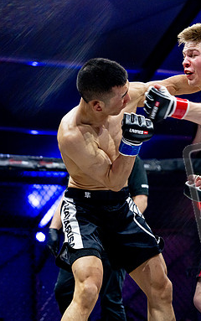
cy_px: 160
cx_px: 185
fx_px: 945
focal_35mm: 108
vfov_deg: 19.3
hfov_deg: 12.0
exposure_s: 1/1250
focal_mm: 70
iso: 3200
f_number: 2.8
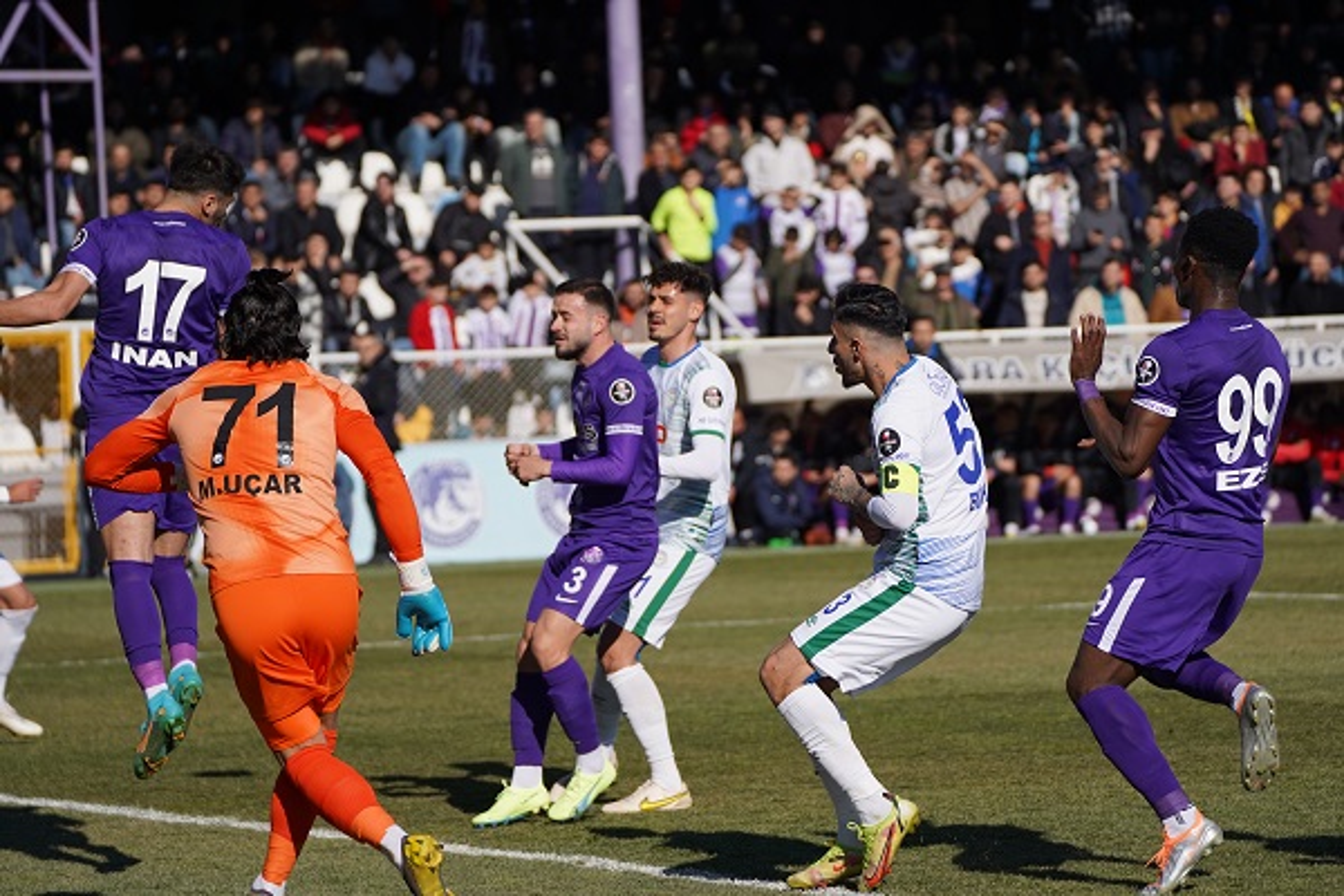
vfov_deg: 6.9
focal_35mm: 200
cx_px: 672
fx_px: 7466
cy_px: 448
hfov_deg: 10.3
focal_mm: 200
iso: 200
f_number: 5.6
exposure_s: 1/2000
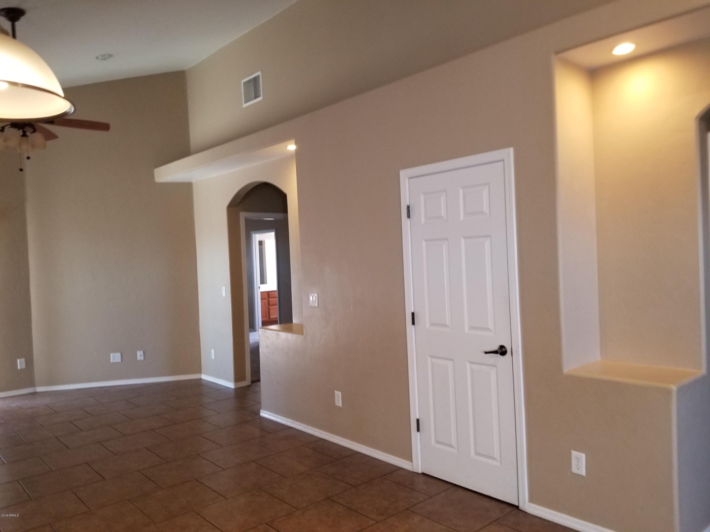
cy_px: 266
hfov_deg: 67.3
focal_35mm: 26
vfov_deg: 53.1
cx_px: 355
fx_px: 533
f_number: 1.7
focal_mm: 4.3
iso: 160
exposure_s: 1/30
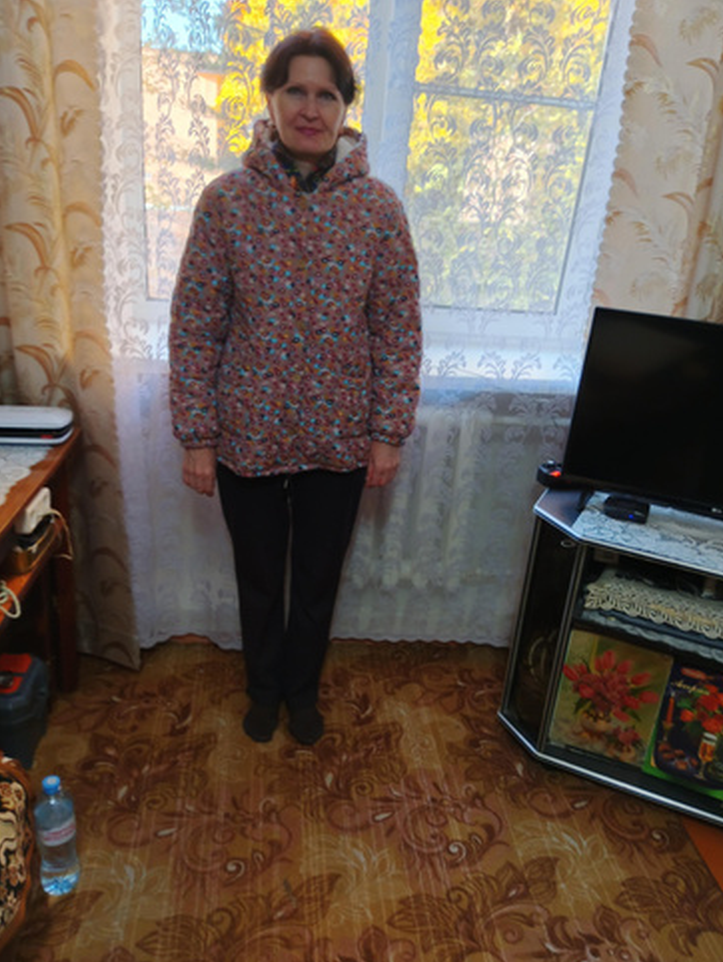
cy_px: 497
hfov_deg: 49.8
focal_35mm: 28
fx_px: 779
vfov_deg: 63.4
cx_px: 370
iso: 622
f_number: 1.6
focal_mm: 4.11
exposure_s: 1/33.3
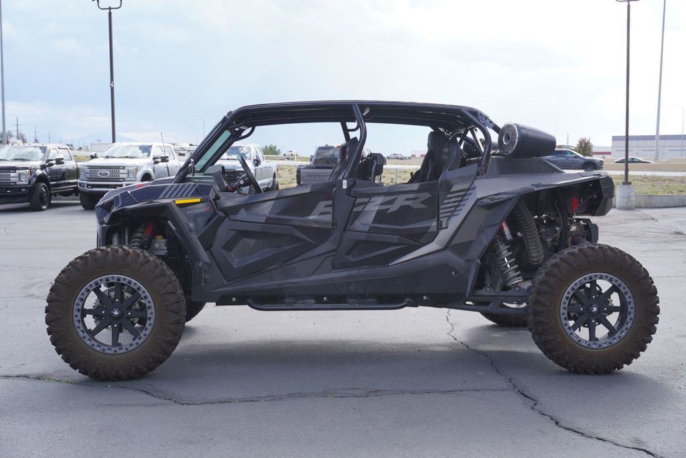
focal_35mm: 40
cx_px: 343
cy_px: 229
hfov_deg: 47.9
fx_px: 772
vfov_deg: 33.1
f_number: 6.3
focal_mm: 27
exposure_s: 1/125
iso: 100
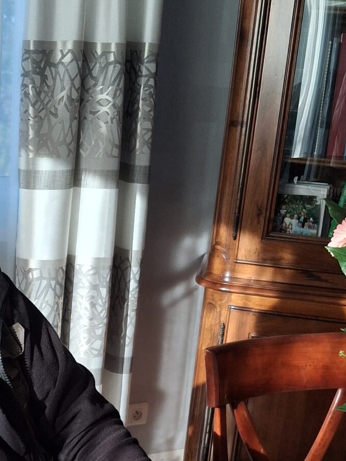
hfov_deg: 19.3
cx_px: 86
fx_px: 1013
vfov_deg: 24.4
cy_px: 471
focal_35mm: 76
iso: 64
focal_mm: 4
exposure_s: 1/120
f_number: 1.8
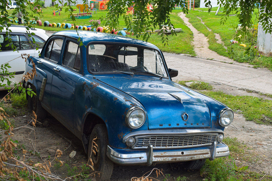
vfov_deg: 31.2
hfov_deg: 45.4
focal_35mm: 43
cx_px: 135
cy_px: 92
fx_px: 325
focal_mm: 28
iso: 200
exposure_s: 1/125
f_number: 6.3
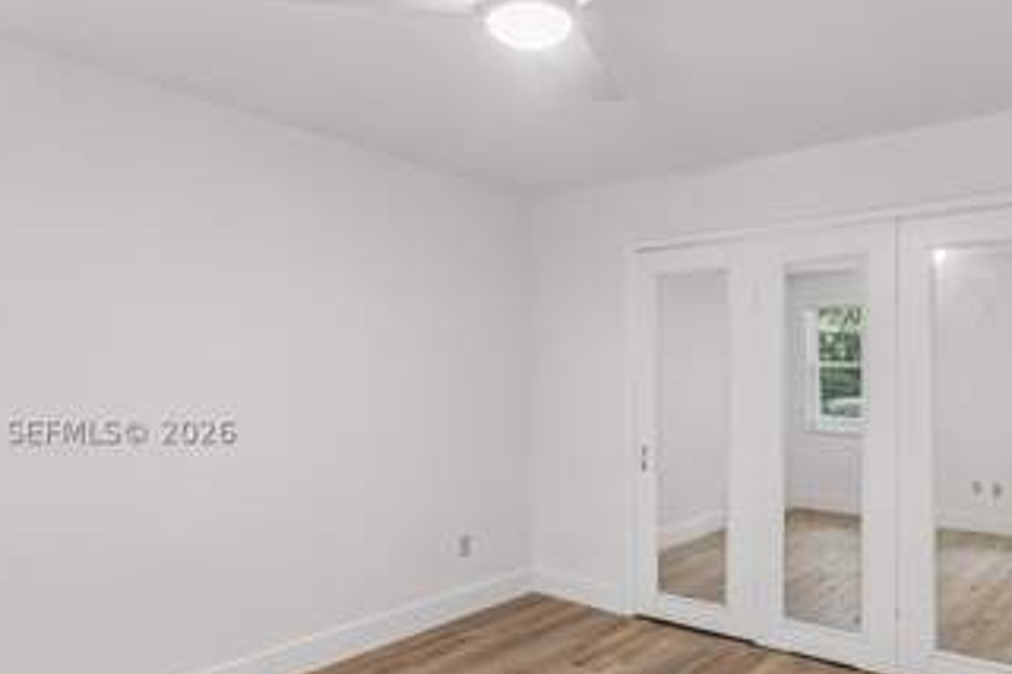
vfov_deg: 52.4
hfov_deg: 73.5
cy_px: 429
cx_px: 566
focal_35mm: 24
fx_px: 674
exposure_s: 1/2
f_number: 10
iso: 200
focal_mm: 16
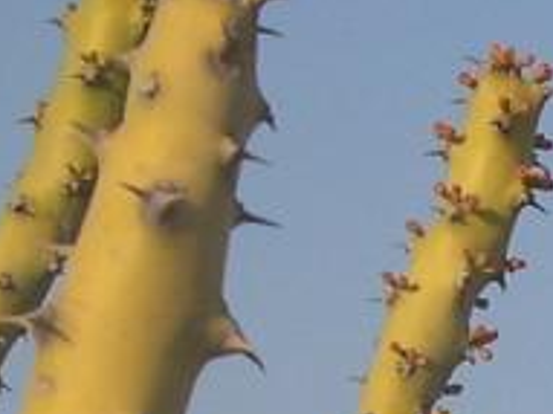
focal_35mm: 281
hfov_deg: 6.8
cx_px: 1147
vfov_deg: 5.2
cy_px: 689
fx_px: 4486
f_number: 8
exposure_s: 1/148
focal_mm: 9
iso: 100
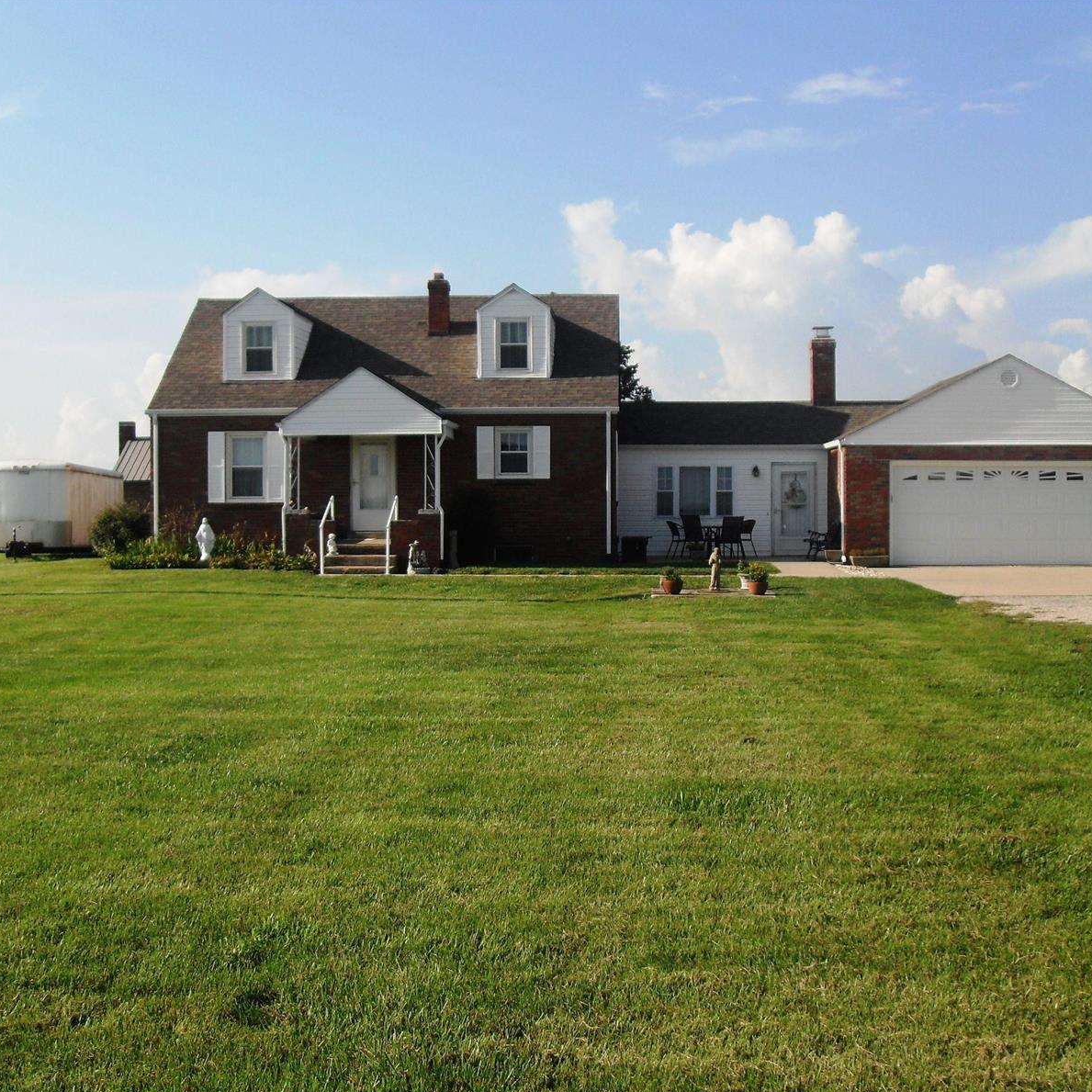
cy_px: 546
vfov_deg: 38.3
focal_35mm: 44
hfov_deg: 38.3
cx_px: 598
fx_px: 1570
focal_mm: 6.3
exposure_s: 1/125
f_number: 8.9
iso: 80
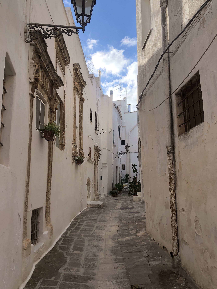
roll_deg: -0.8
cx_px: 104
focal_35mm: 32
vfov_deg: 56.8
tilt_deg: +10.6
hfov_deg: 44.1
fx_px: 267
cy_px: 143
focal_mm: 4
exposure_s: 1/1080
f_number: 1.8
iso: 20
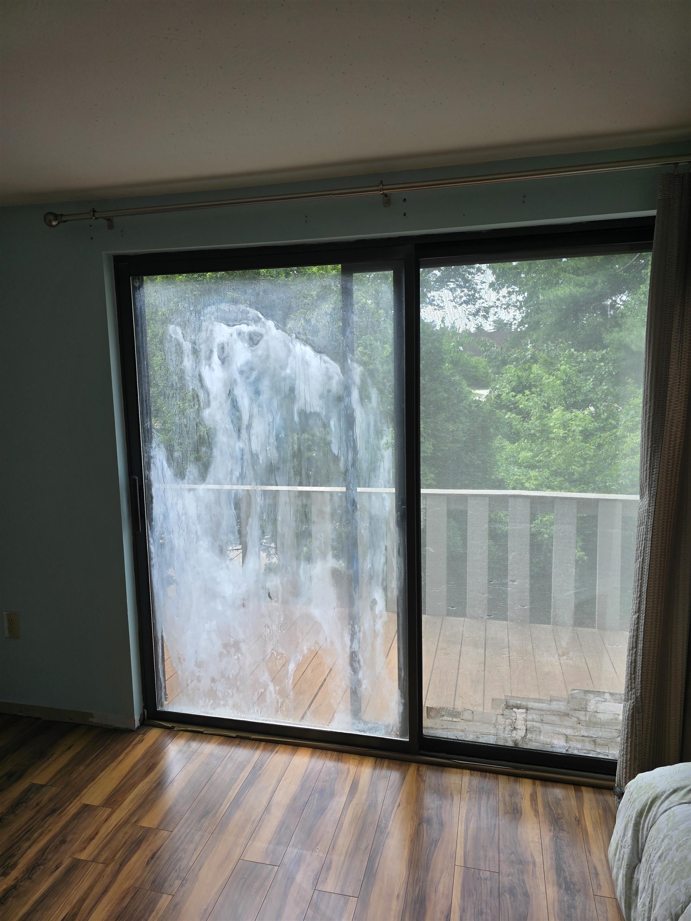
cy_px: 460
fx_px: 612
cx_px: 346
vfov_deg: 73.9
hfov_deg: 58.9
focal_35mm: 23
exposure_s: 1/180
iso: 25
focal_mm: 6.3
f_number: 1.7
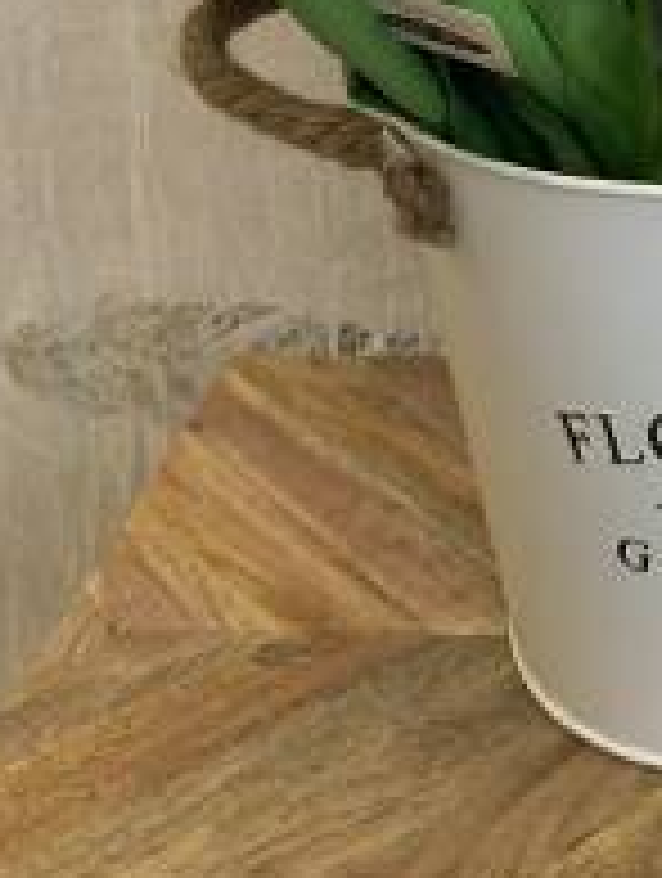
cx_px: 766
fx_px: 1703
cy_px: -124
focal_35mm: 67
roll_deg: +2.2
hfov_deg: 20.7
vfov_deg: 26.3
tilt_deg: -13.4
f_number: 1.8
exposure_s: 1/50
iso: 64
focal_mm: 4.25
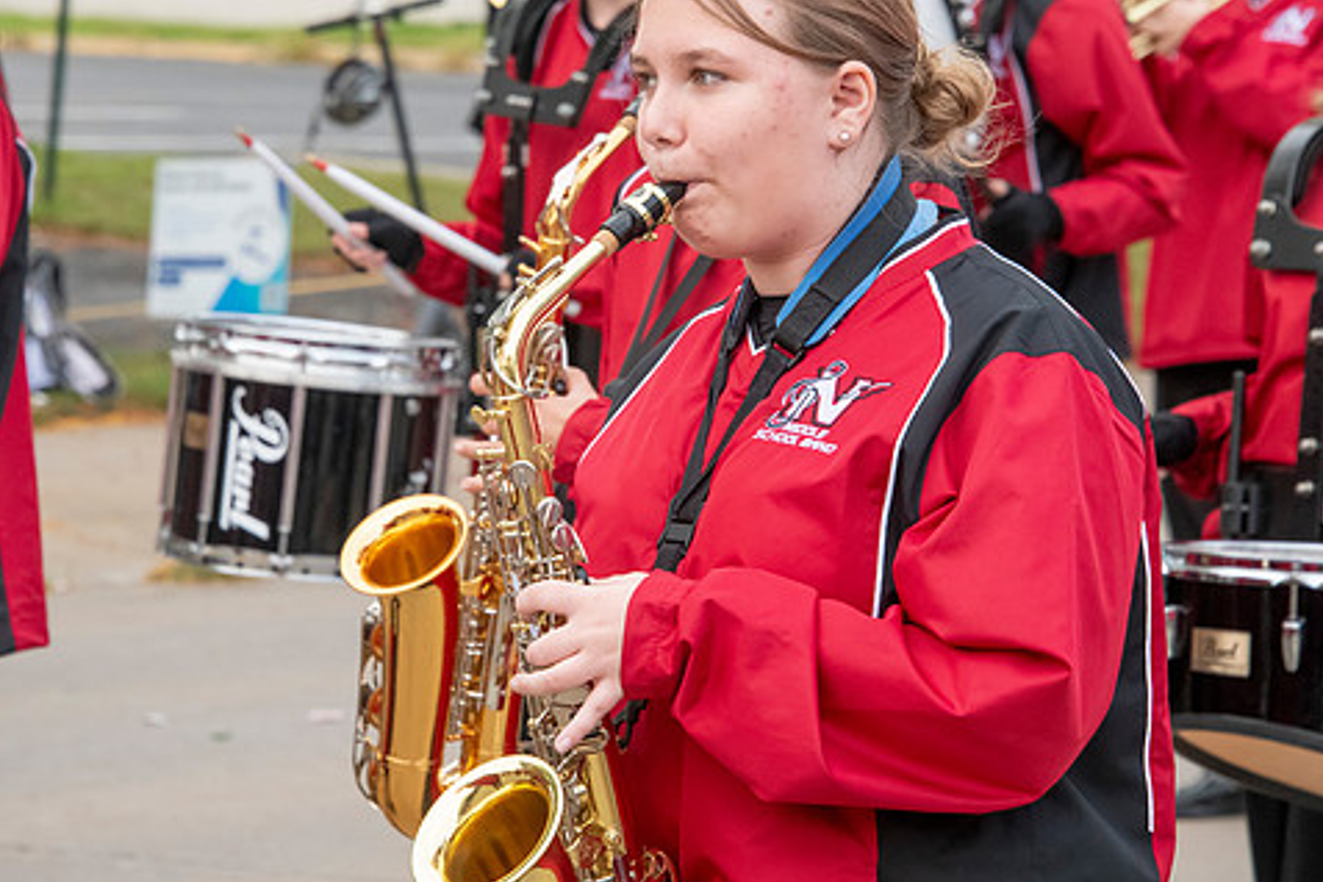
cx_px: 582
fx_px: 8489
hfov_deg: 8.9
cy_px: 359
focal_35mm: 231
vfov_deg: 5.9
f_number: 11
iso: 3200
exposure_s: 1/250
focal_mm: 190
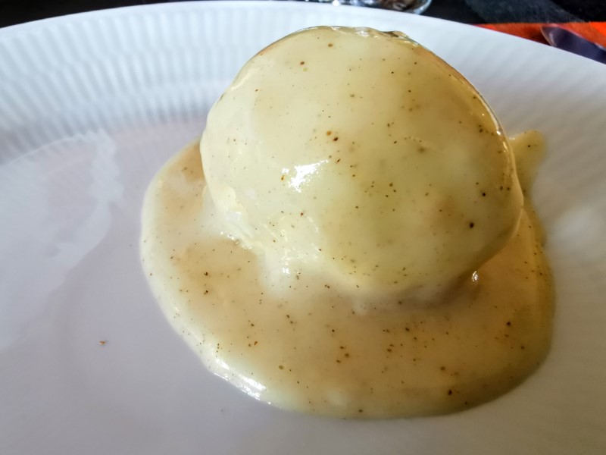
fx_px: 455
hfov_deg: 67.3
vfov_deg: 53.1
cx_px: 303
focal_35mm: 26
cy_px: 228
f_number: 2.2
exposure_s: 1/33.3
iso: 200
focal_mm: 2.35
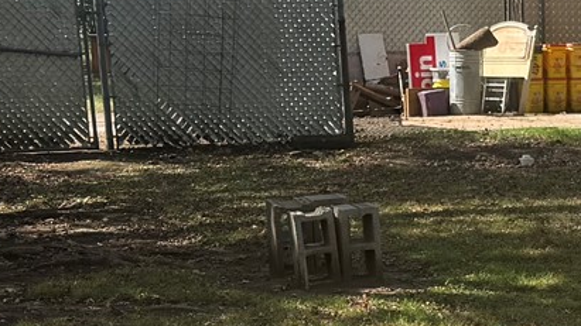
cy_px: 340
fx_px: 1879
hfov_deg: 17.2
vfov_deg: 9.8
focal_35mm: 122
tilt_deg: -11.0
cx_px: 589
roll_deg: +1.9
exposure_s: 1/2525
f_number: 1.78
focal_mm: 6.76
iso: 80
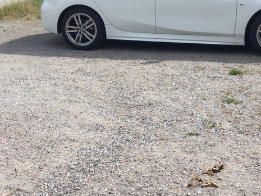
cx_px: 150
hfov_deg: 30.2
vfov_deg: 22.8
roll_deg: +0.5
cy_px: 65
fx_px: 483
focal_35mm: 64
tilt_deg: -14.1
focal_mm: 3.3
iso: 25
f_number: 2.4
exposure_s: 1/970
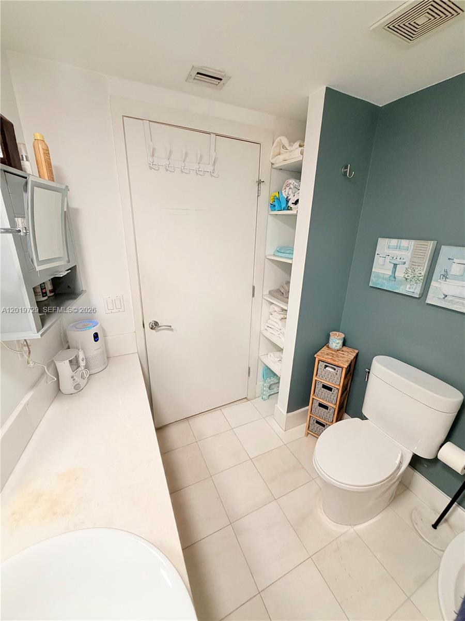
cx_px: 232
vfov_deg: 102.1
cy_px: 310
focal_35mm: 14
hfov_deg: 85.7
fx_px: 251
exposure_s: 1/120
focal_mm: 2.22
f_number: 2.2
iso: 250
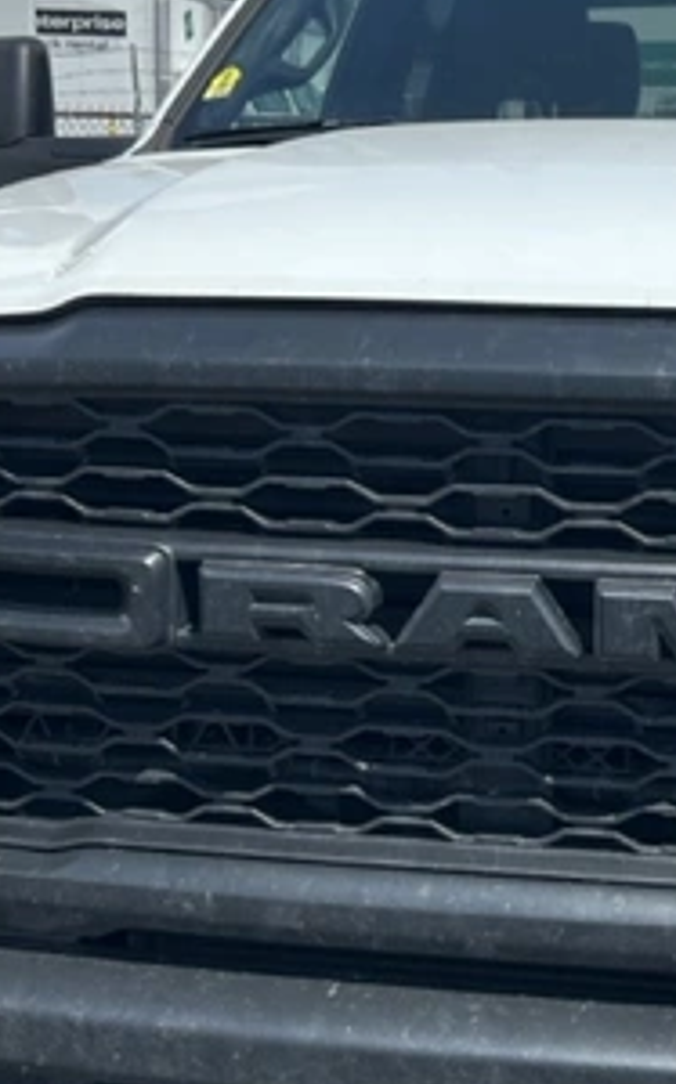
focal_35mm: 69
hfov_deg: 18.7
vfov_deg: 29.8
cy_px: 556
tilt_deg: -12.4
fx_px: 2038
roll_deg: -2.5
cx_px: 533
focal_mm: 5.7
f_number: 1.5
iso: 50
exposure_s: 1/5319
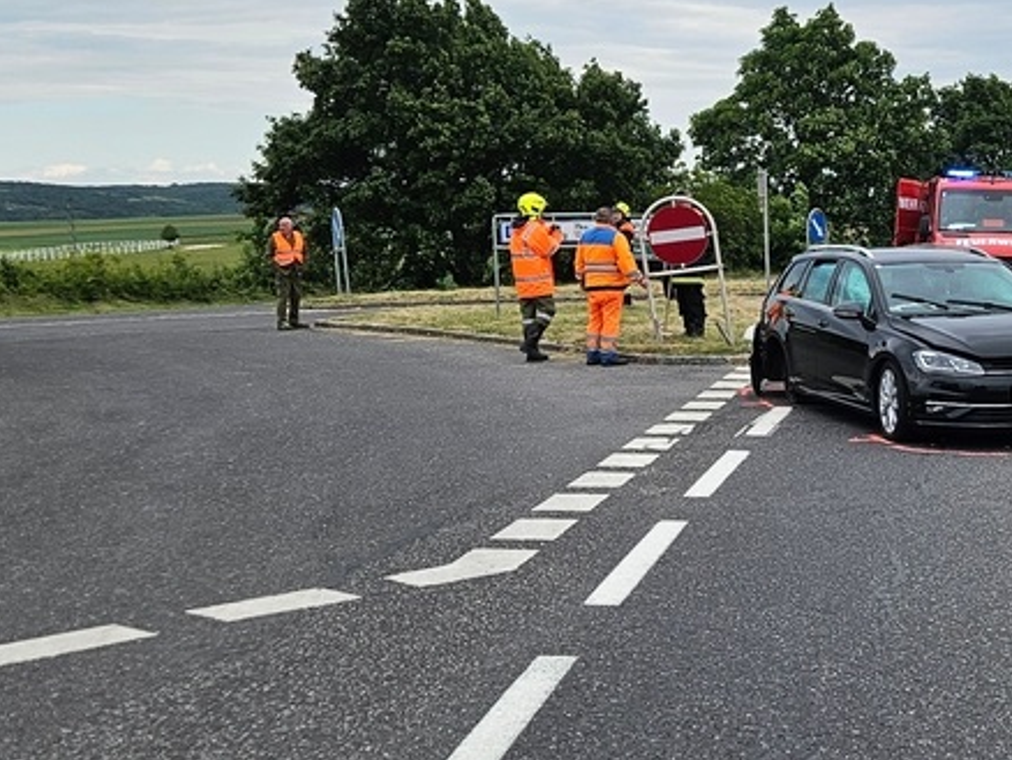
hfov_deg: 29.0
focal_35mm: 63
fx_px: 1843
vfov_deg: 23.3
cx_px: 975
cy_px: 360
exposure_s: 1/1542
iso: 32
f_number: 1.8
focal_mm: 5.4
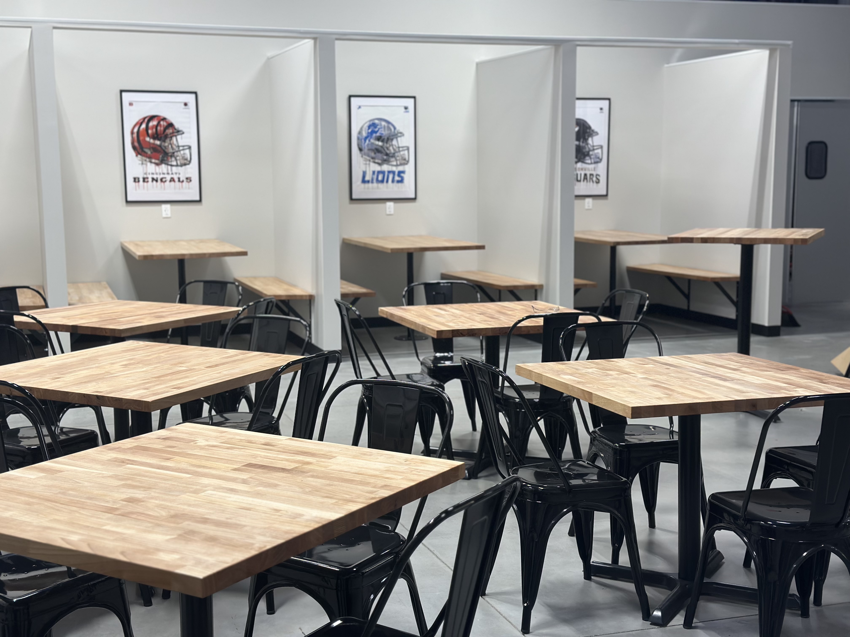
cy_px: 318
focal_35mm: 48
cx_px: 425
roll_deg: +0.0
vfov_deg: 30.3
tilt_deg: -7.3
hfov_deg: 39.7
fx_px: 1179
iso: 80
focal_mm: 6.86
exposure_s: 1/120
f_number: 1.78
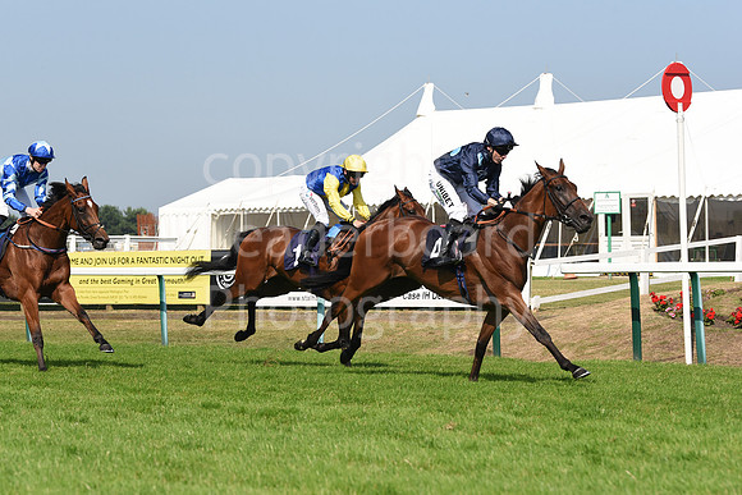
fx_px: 2268
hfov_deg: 18.6
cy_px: 248
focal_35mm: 110
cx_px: 371
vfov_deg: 12.5
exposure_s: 1/2000
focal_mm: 110
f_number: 6.3
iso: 400
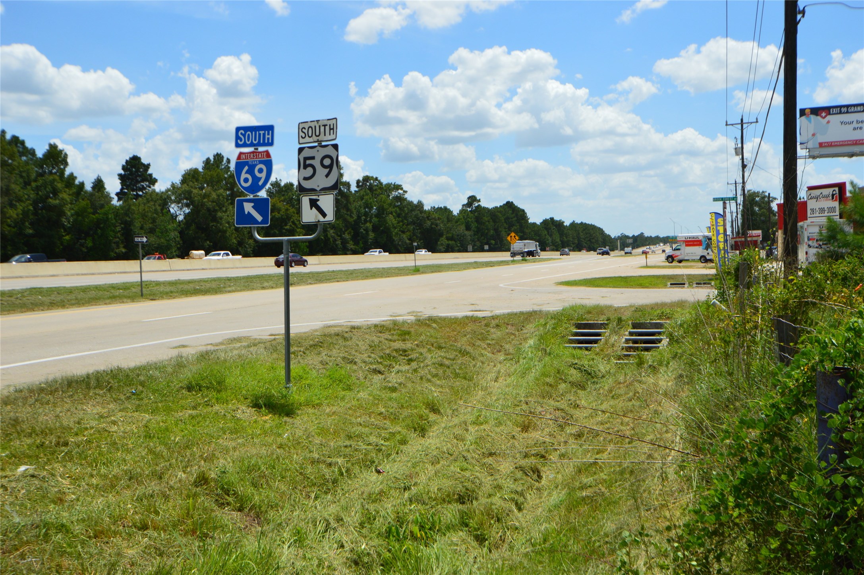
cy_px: 288
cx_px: 432
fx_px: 863
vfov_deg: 36.8
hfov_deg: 53.2
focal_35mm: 36
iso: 360
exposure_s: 1/500
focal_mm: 24
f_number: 11
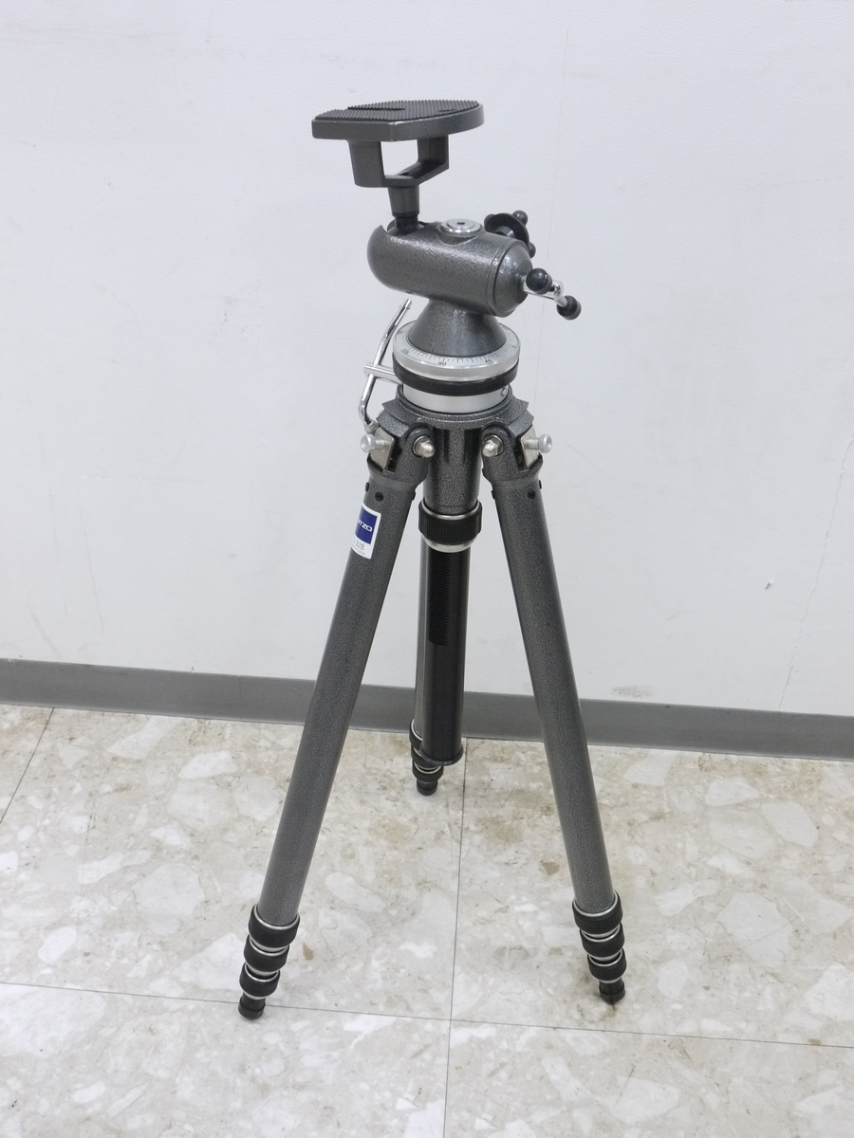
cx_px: 427
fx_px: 1184
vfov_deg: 51.4
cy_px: 569
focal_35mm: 36
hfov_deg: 39.7
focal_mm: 18
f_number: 7.1
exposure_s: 1/60
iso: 800
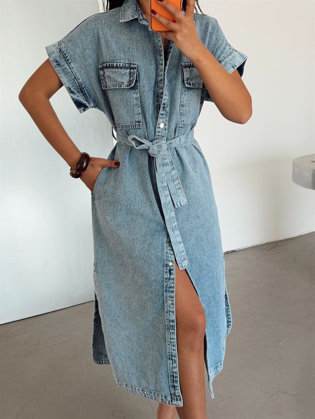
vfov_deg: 39.7
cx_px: 158
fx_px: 582
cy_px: 210
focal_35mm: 48
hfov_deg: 30.3
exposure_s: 1/168
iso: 50
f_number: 1.78
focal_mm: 6.76
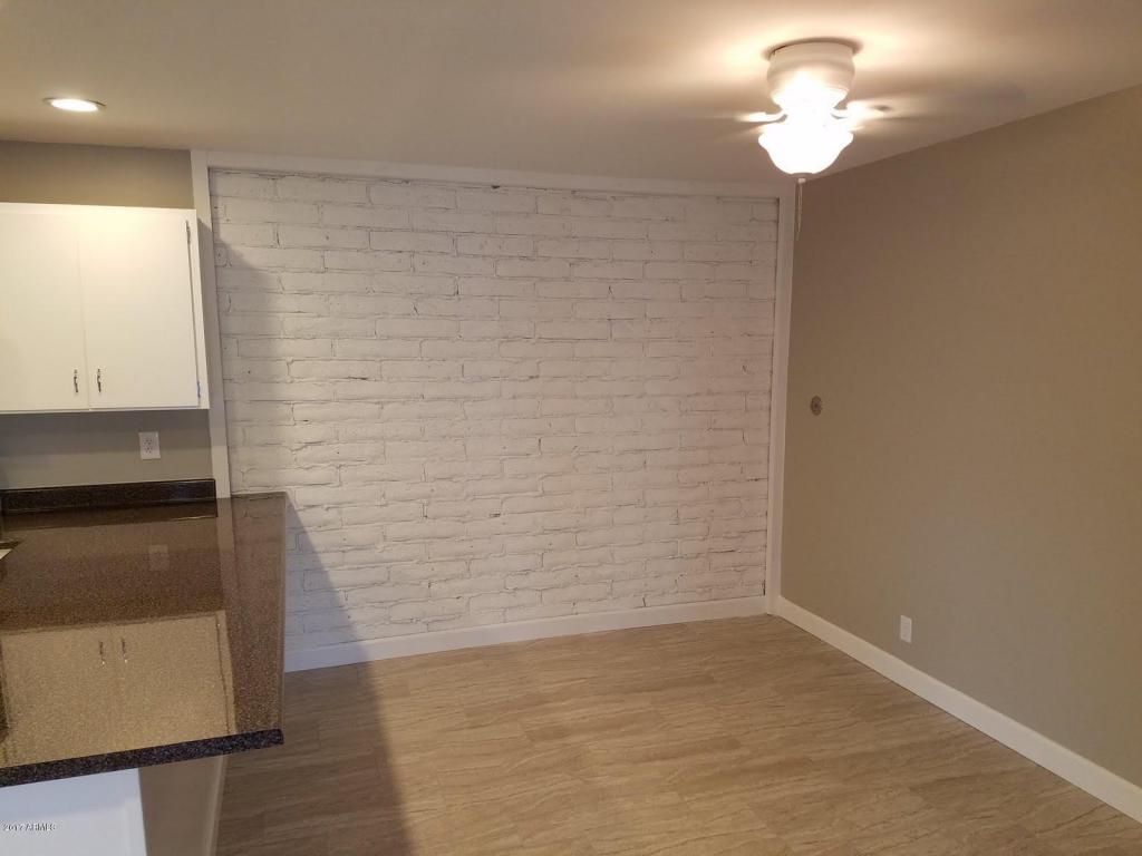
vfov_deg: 53.1
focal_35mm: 26
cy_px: 428
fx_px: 858
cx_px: 571
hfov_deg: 67.3
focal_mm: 4.2
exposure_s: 1/60
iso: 125
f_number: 1.7
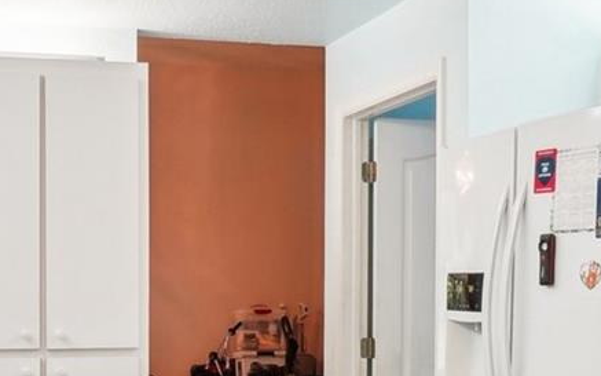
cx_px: 151
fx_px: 917
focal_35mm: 56
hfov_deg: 35.5
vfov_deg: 22.7
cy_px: 321
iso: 400
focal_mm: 10
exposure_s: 1/20
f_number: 8
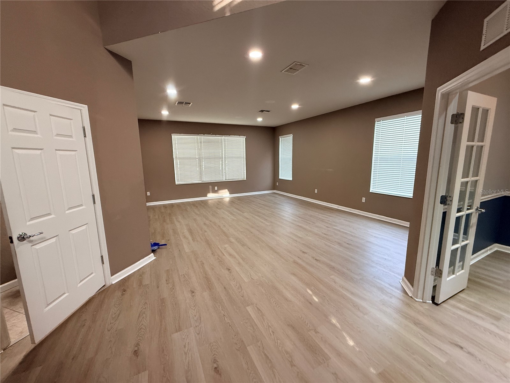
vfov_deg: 85.7
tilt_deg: -10.1
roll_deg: +1.8
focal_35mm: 14
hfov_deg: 102.1
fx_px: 206
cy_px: 192
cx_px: 255
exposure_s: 1/120
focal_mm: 2.22
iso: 320
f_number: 2.2
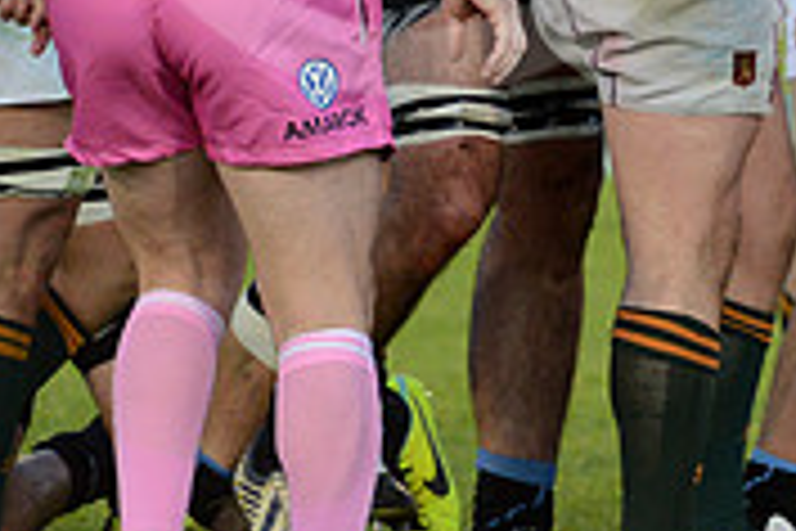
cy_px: -223
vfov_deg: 1.6
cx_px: 1183
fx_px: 19545
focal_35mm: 884
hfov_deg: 2.3
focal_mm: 270
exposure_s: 1/500
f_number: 4
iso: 2500
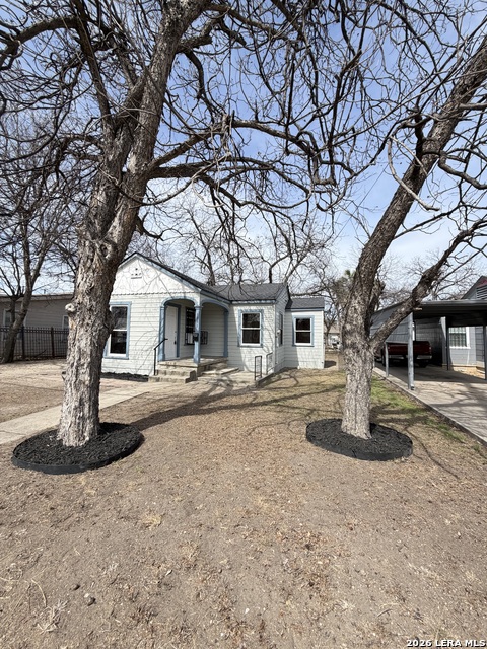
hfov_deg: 85.7
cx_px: 244
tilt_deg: +3.3
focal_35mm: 14
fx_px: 263
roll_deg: -0.9
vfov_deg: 102.1
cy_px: 324
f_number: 2.2
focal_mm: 2.22
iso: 40
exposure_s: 1/770
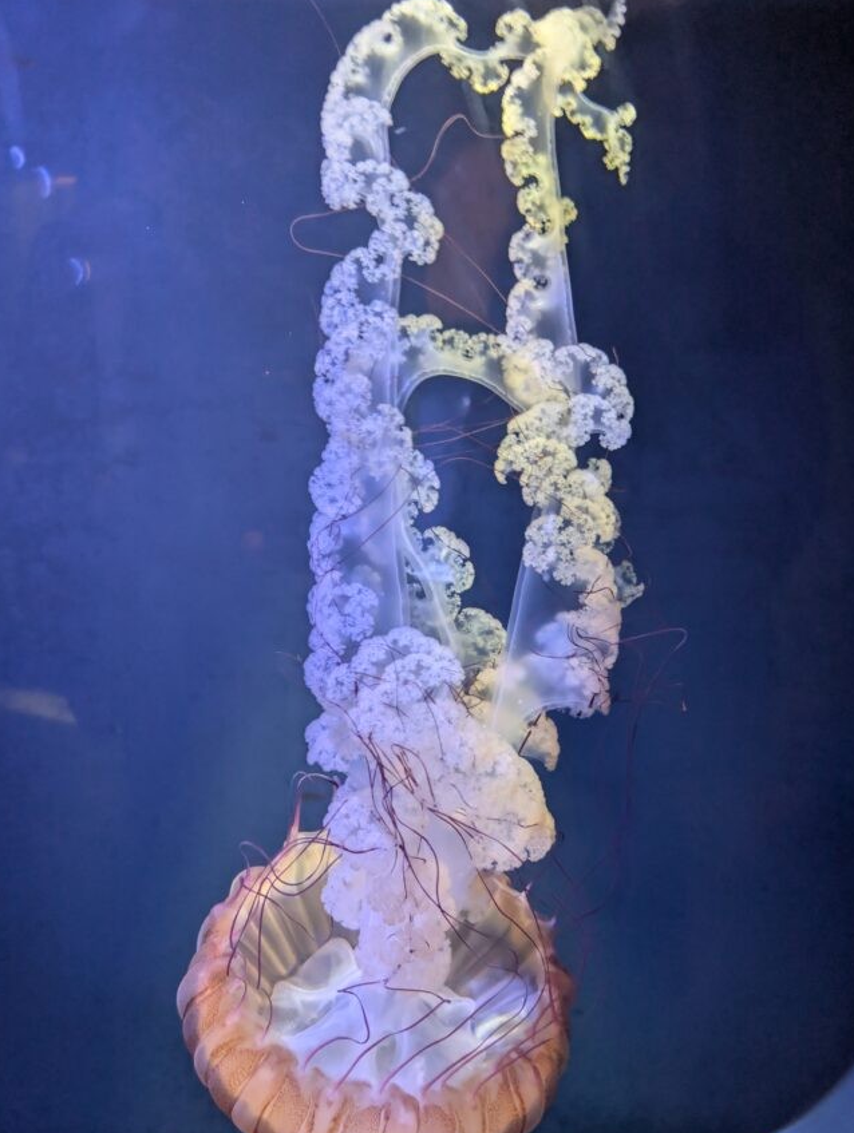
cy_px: 653
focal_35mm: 29
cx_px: 414
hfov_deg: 48.3
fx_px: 951
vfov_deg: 61.3
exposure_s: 1/40
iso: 890
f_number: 1.68
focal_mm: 6.9
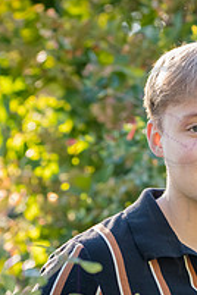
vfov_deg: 11.4
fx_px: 1469
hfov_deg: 7.6
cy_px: 261
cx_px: 187
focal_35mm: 179
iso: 800
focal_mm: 80
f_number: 5
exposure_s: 1/320
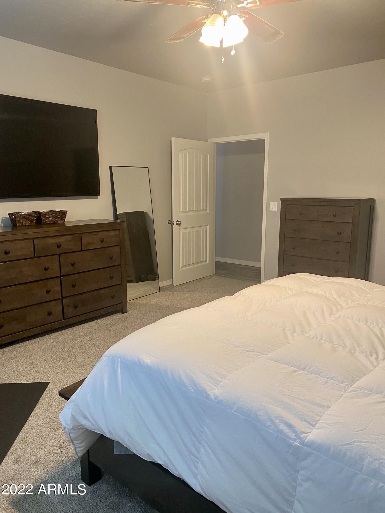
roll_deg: +0.3
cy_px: 256
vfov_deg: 67.3
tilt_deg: -9.7
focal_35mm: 26
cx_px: 192
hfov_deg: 53.1
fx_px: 386
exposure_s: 1/60
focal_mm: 4.25
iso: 160
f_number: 1.8
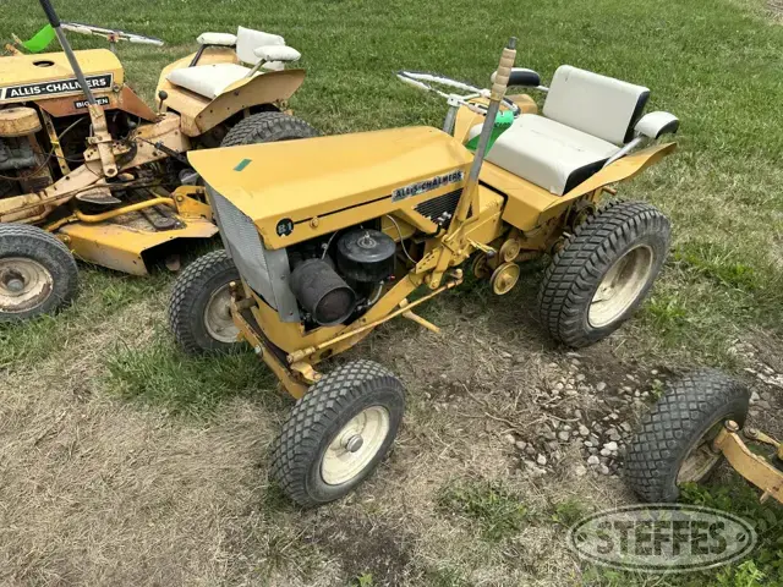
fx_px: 543
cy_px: 294
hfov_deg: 71.6
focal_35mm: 24
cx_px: 392
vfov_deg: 56.8
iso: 80
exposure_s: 1/2732
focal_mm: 6.86
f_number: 1.78
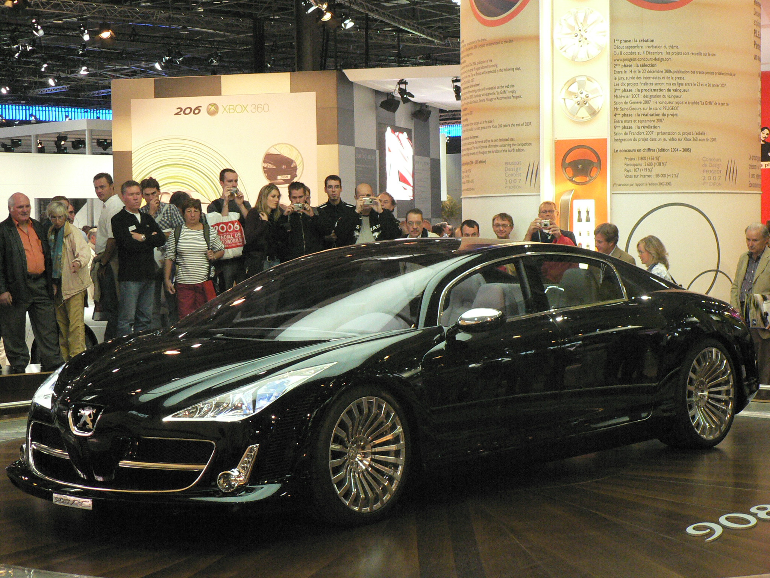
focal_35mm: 68
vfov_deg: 21.6
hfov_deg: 28.6
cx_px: 385
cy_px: 289
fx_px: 1513
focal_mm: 11.4
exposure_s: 1/100
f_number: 3.2
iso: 400
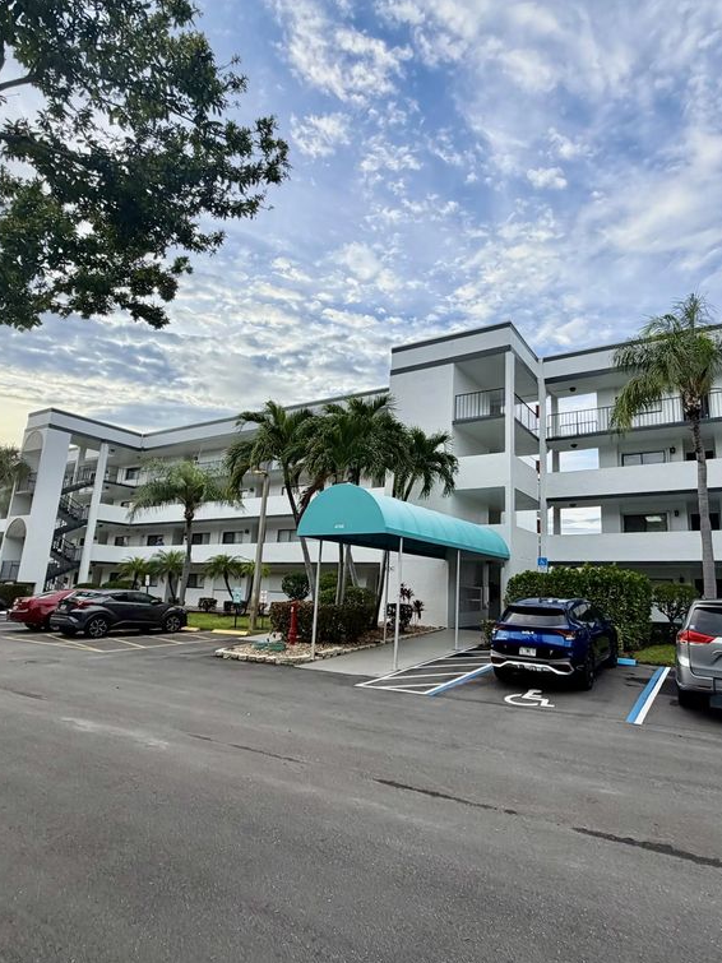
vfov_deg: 84.7
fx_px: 529
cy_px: 487
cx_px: 435
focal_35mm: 19
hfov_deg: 68.0
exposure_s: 1/502
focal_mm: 2.22
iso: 50
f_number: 2.2
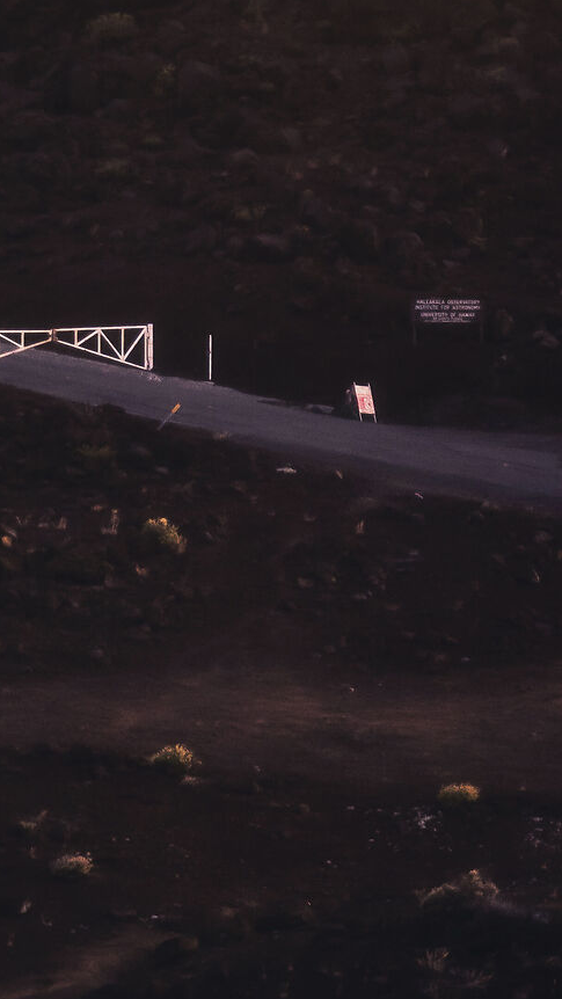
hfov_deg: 2.7
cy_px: -161
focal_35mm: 452
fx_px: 11972
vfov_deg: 4.8
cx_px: -233
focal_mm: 155
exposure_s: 1/125
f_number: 2.8
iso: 400
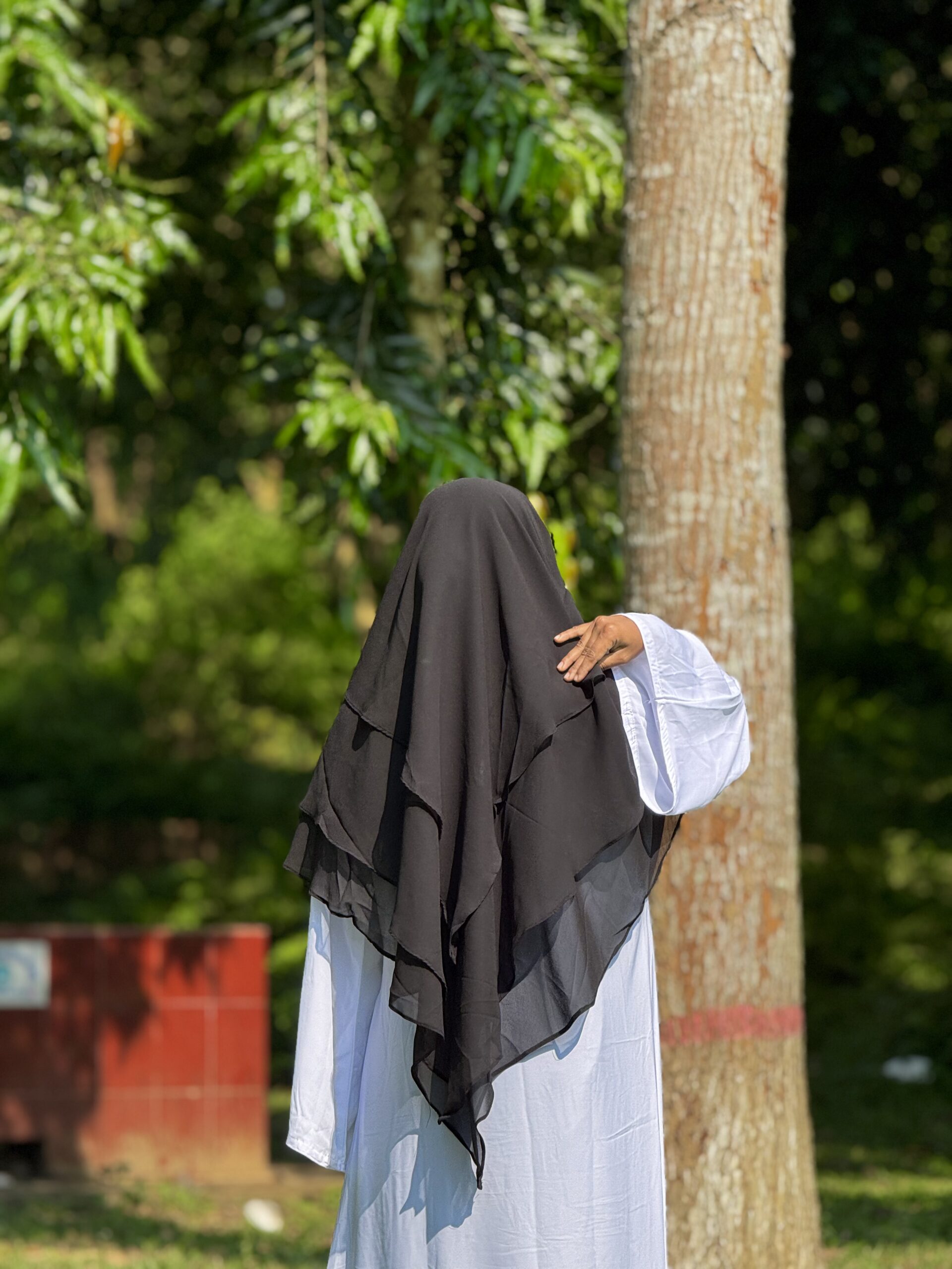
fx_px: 4400
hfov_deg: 12.3
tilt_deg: +6.0
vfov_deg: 16.4
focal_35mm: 120
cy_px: 634
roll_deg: +1.7
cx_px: 476
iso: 50
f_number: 2.8
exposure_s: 1/632
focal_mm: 15.66
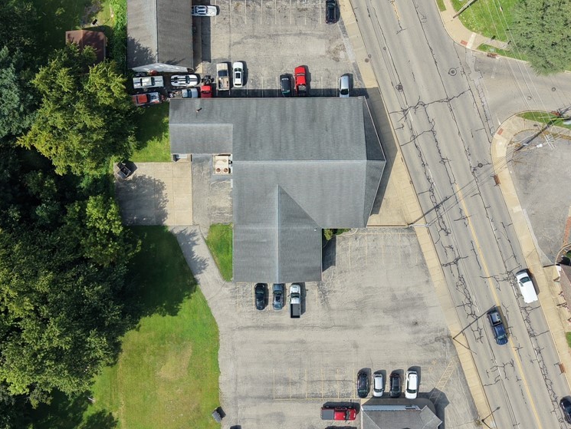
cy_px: 196
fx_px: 544
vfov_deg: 42.9
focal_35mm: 33
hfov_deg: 55.3
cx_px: 269
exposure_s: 1/5000
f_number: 1.8
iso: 400
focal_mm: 8.67
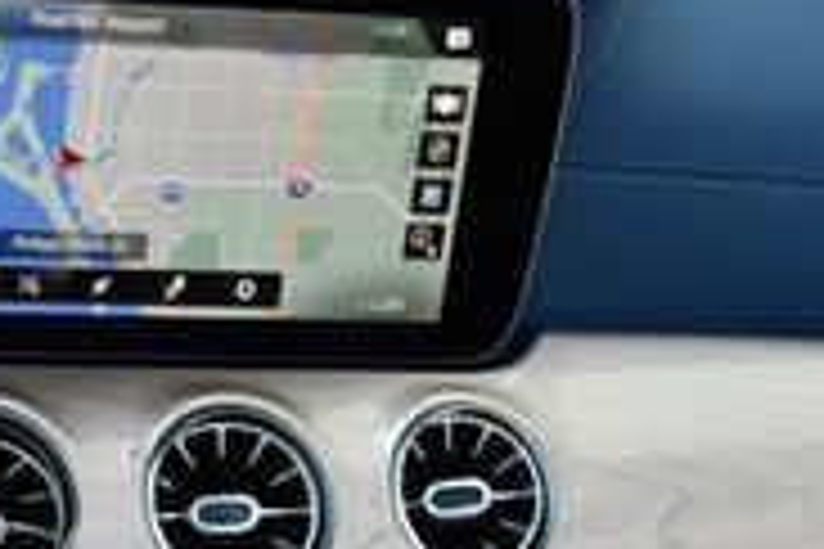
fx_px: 3204
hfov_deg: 13.7
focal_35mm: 140
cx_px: -459
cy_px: 693
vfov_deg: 9.6
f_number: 4.5
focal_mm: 20
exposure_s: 1/250
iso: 400
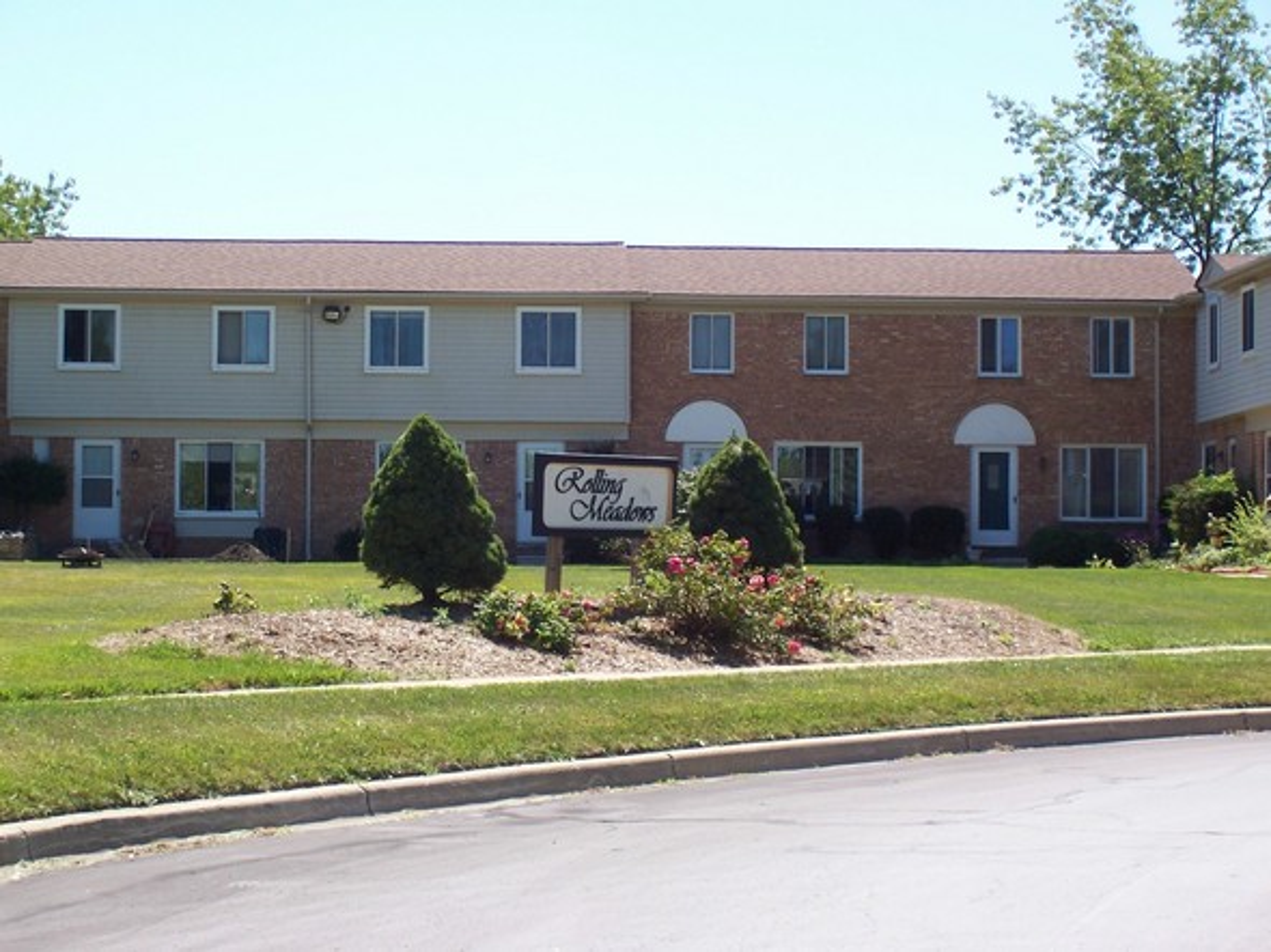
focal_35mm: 102
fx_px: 3744
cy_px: 476
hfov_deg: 19.3
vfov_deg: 14.5
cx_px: 636
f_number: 4.6
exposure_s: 1/350
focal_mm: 16.8
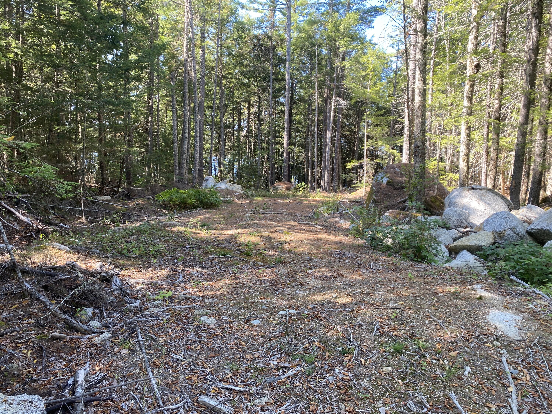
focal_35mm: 26
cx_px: 276
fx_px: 415
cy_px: 207
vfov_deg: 53.1
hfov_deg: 67.3
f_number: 1.8
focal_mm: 4.25
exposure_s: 1/122
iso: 32
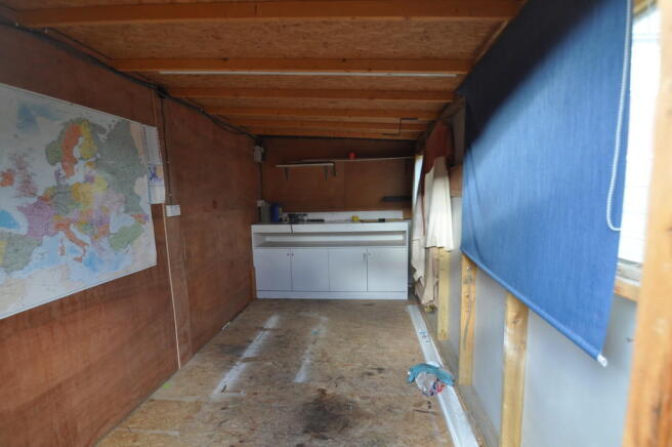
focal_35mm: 18
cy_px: 224
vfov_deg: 67.3
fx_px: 336
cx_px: 336
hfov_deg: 90.1
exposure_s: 1/60
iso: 500
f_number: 4
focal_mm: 12
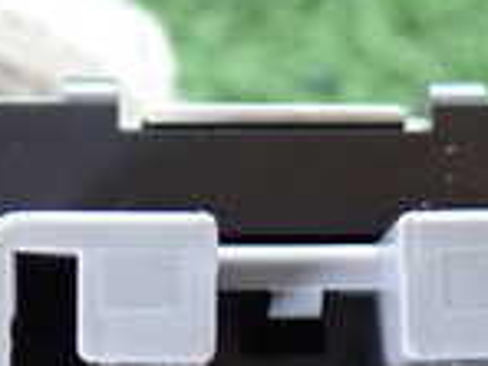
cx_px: 280
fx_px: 2171
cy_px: 462
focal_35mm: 154
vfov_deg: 9.5
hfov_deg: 12.8
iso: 800
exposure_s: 1/20
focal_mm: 6.83
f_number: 2.7
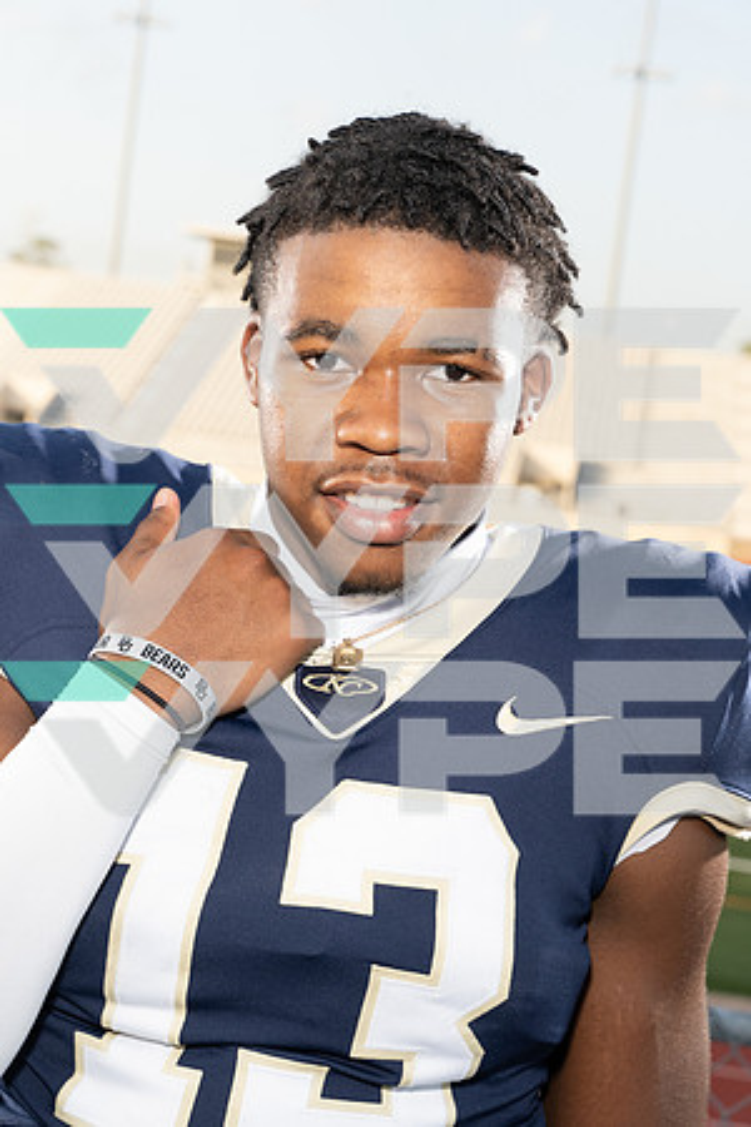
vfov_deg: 29.7
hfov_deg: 20.0
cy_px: 564
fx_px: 2128
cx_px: 376
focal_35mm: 68
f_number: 8
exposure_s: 1/250
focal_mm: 68
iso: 400
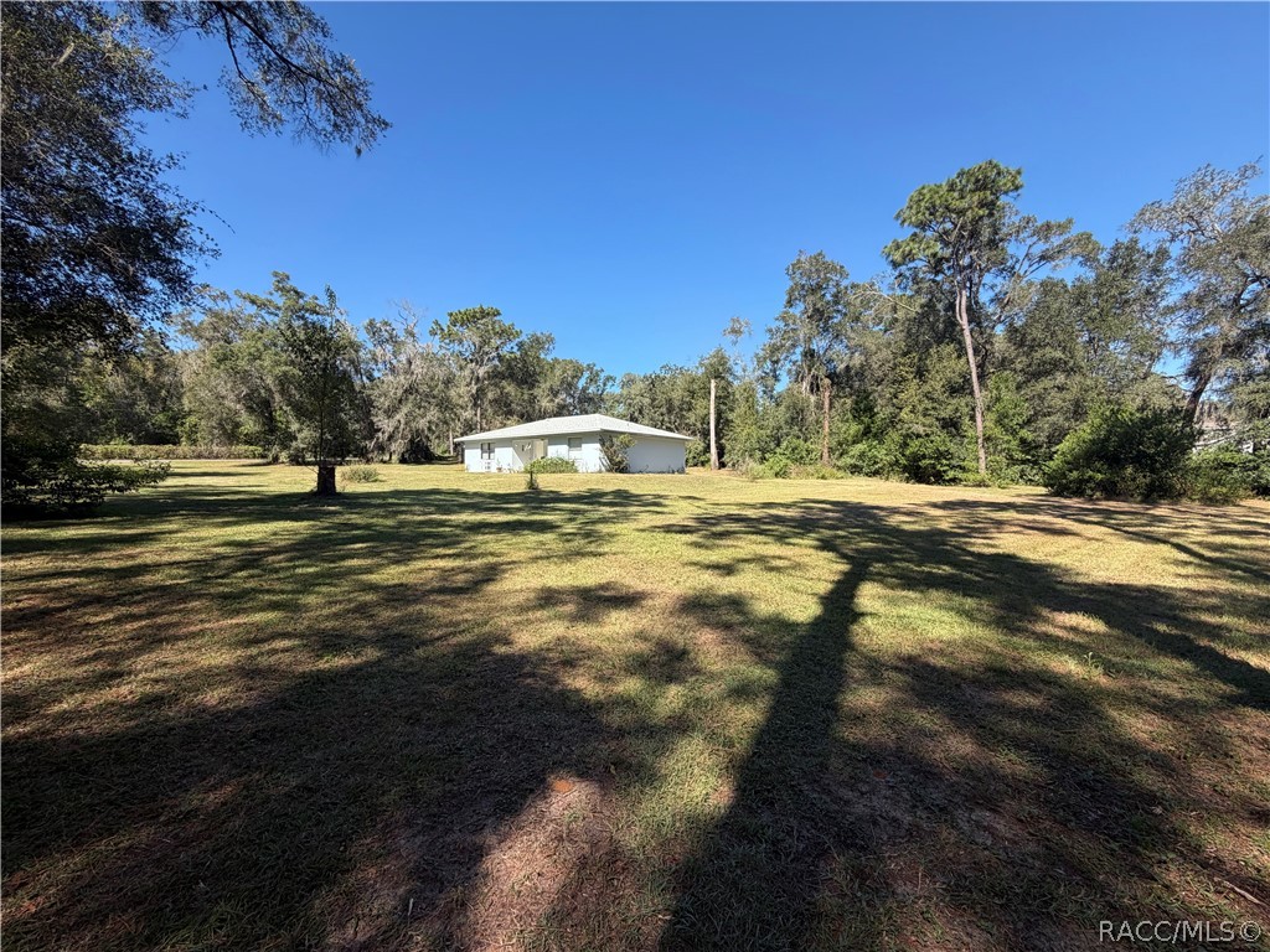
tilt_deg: +1.0
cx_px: 635
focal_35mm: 14
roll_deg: -0.2
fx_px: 514
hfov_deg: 102.1
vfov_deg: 85.7
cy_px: 476
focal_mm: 2.22
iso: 40
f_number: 2.2
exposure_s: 1/613
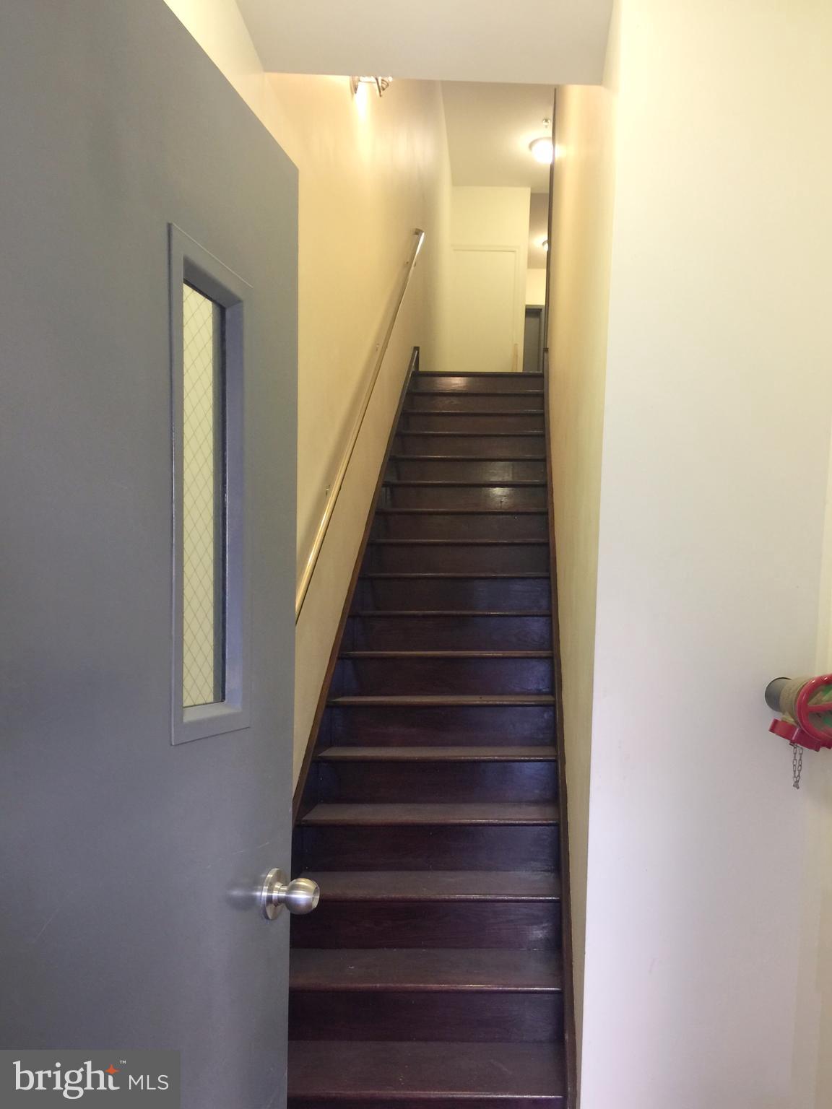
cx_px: 416
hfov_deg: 48.2
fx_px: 929
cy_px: 554
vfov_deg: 61.7
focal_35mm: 29
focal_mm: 4.15
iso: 64
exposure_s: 1/15
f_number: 2.2
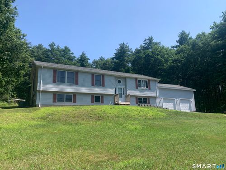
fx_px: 170
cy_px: 85
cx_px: 113
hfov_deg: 67.3
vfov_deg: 53.1
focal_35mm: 26
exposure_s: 1/1748
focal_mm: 4.25
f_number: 1.8
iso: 25
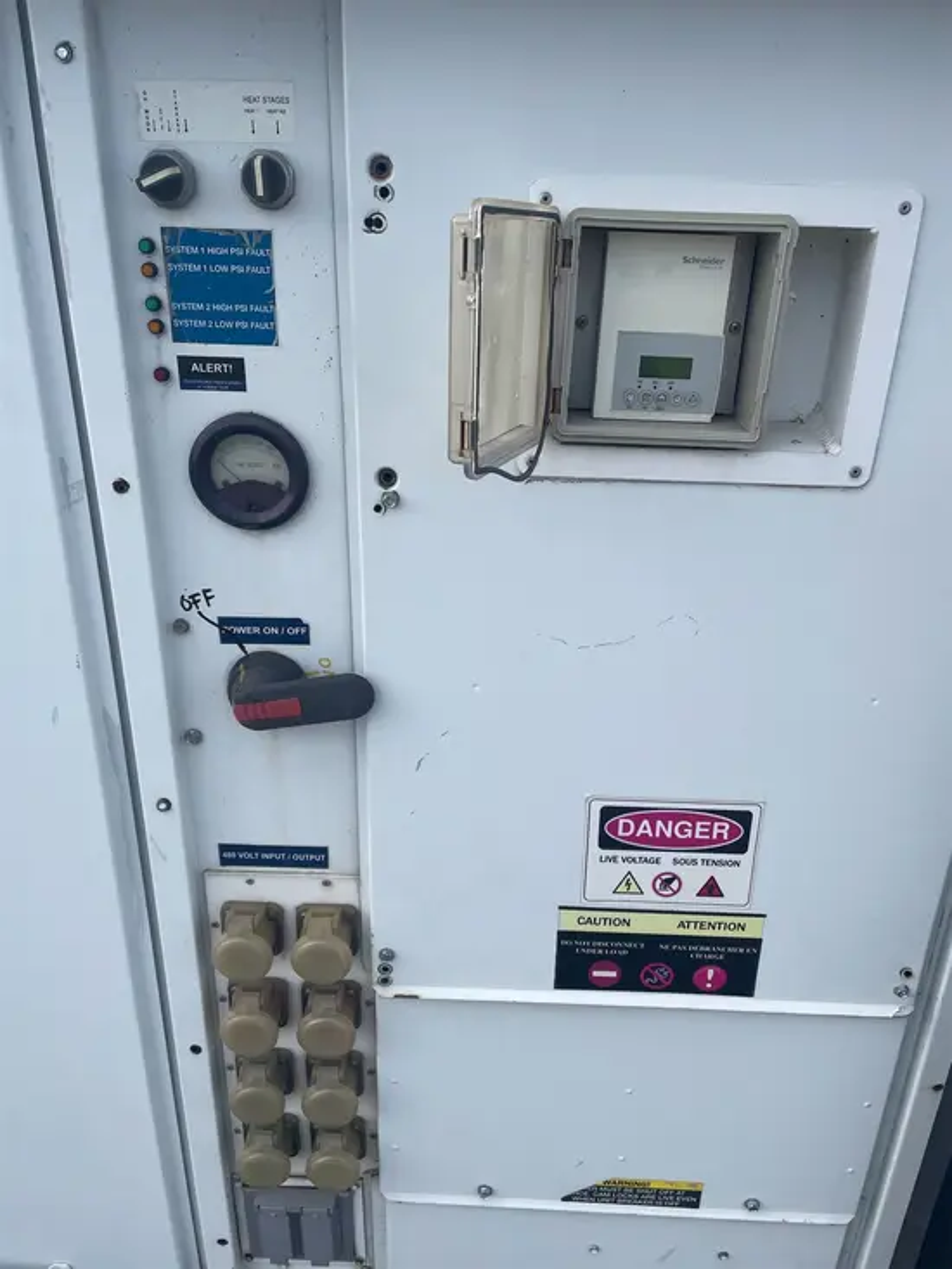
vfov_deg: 67.3
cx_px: 476
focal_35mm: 26
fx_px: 953
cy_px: 634
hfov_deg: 53.1
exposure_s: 1/1689
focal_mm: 4.2
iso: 32
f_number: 1.6
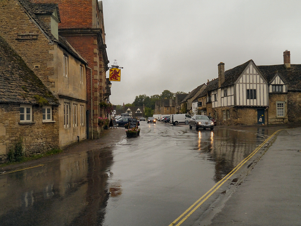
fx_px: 348
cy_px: 113
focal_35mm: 40
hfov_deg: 46.8
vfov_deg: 36.0
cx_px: 150
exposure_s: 1/500
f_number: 8
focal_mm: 20
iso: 800
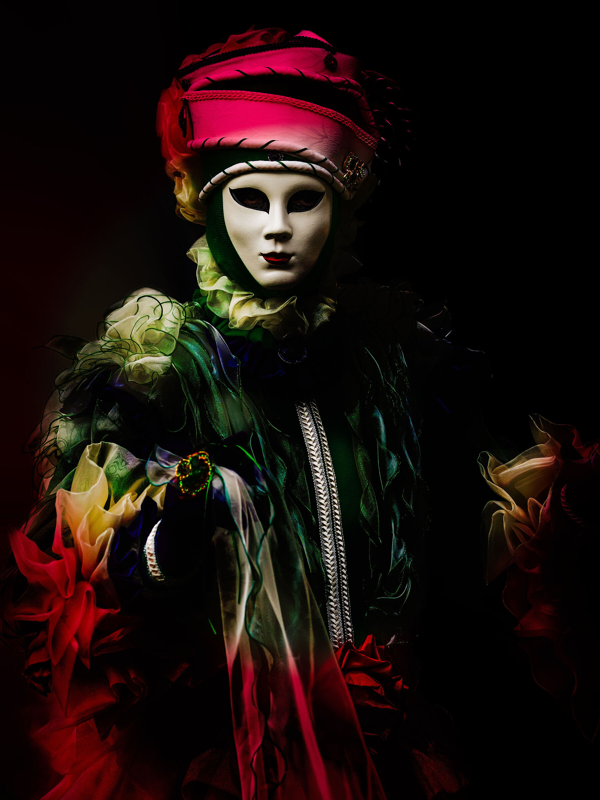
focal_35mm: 150
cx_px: 300
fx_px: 3467
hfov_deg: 9.9
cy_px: 400
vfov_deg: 13.2
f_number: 2.8
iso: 200
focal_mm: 75
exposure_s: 1/640
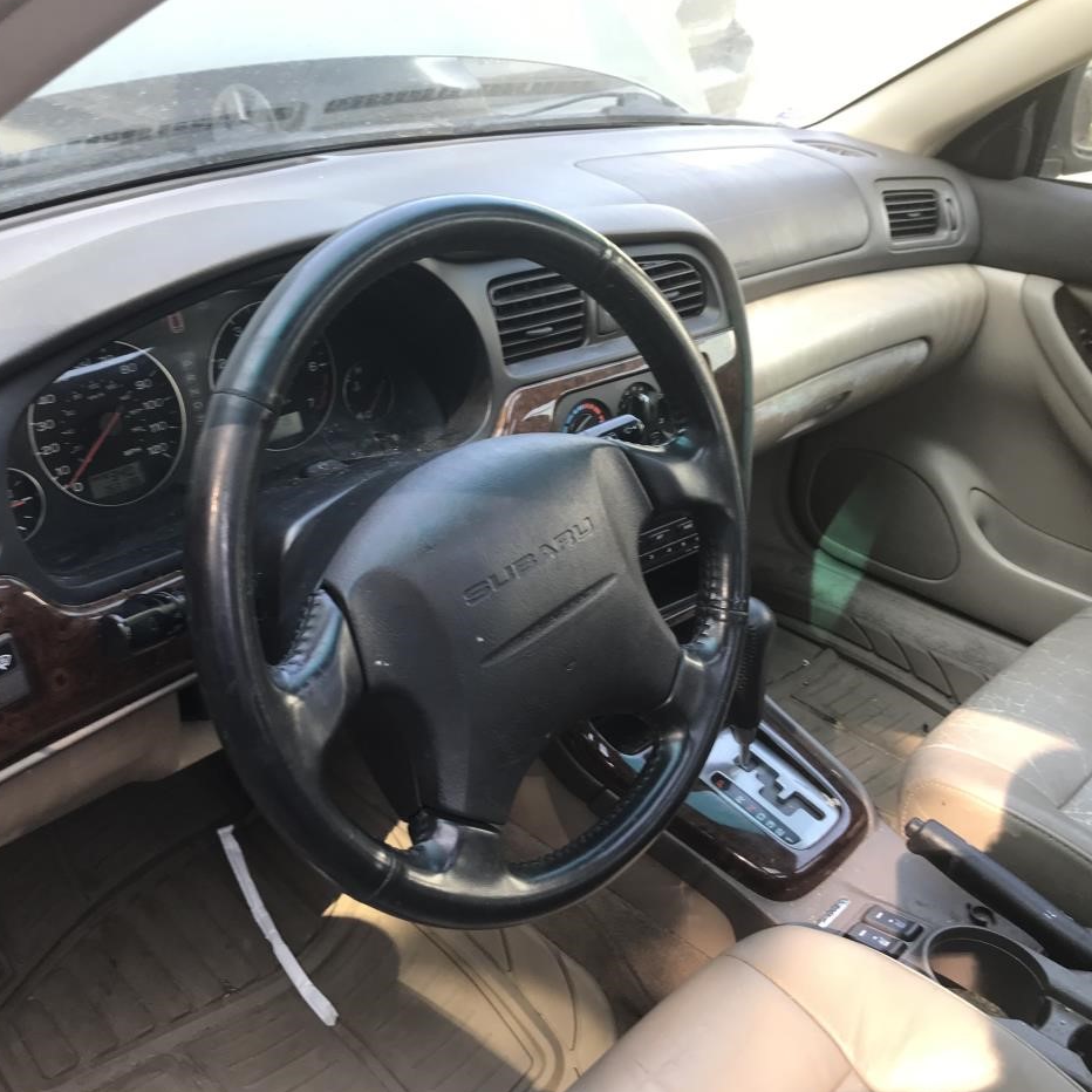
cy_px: 544
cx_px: 473
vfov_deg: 48.5
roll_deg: -3.7
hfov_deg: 48.3
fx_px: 1213
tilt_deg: -30.3
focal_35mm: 34
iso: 25
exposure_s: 1/60
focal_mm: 3.99
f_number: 1.8
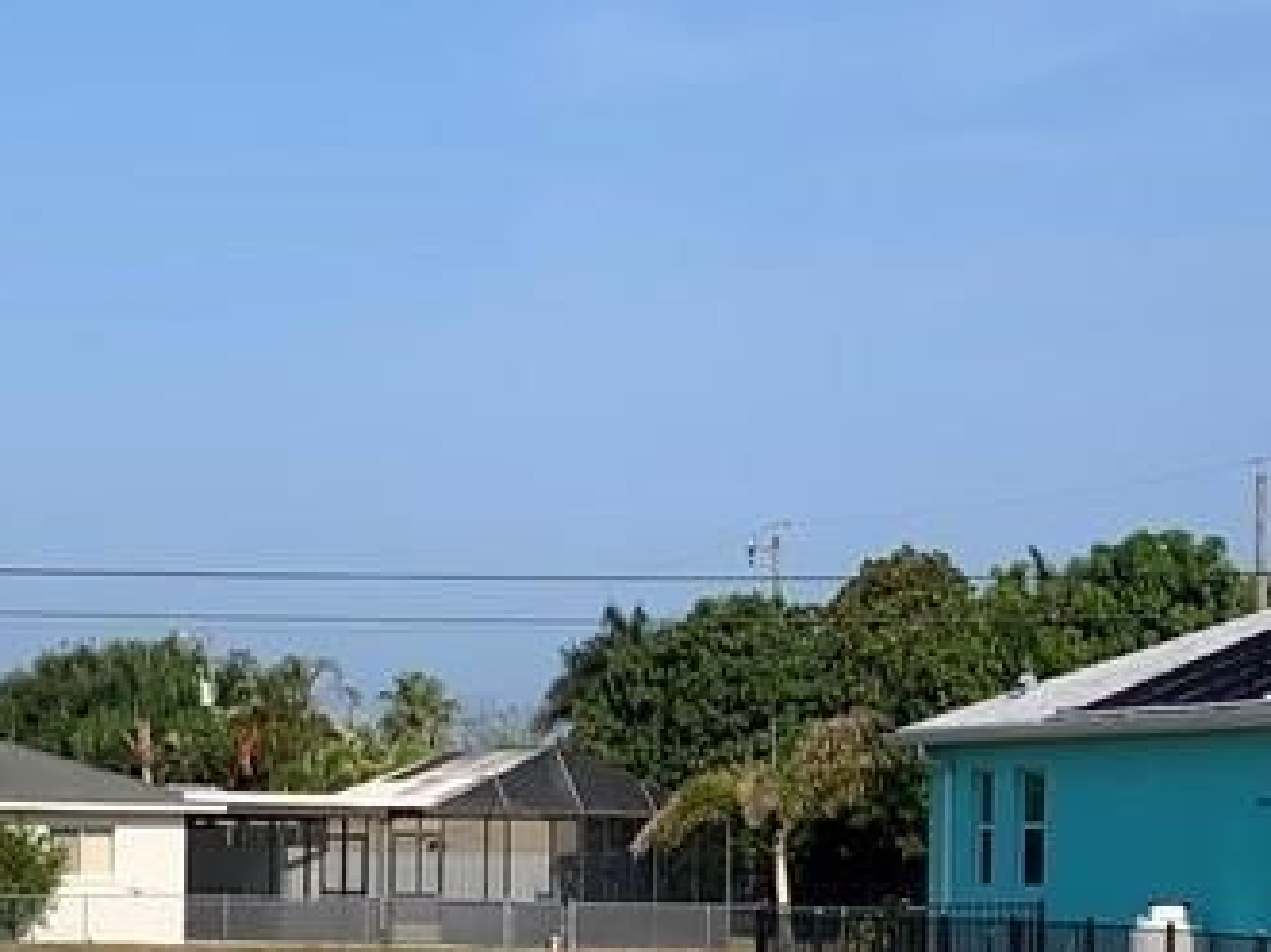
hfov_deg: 12.1
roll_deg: -0.4
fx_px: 5909
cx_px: -142
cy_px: 1067
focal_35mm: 161
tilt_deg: -2.3
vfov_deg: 9.1
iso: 16
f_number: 2.4
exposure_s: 1/1597
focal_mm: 6
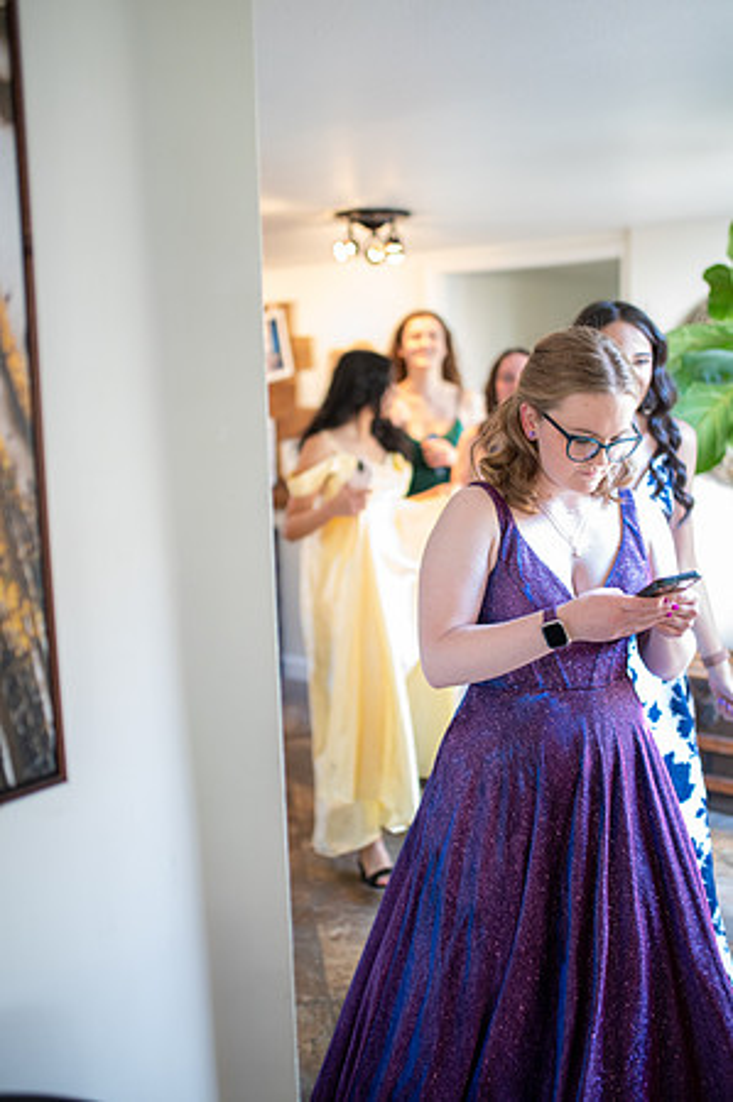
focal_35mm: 35
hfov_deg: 37.8
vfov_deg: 54.5
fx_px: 1071
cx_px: 366
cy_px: 551
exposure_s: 1/200
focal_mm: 35
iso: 1600
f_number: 1.4
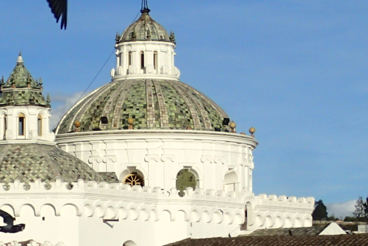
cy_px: 263
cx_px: -14
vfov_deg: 7.5
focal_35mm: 182
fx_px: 1861
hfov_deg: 11.2
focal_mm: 11.01
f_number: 5
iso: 100
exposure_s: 1/800
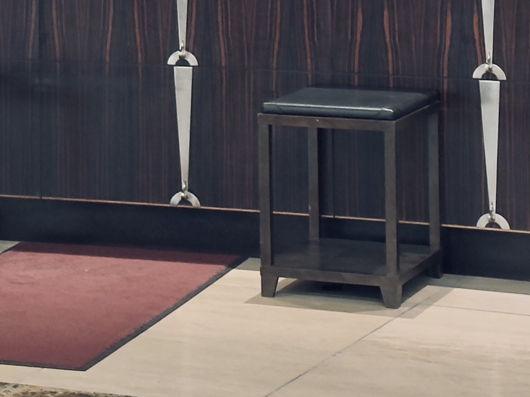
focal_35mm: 166
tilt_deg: -0.4
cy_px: -192
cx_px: -55
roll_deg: +0.5
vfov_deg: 8.7
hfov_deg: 11.7
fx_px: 2541
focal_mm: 6.76
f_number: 1.78
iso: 250
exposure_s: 1/60
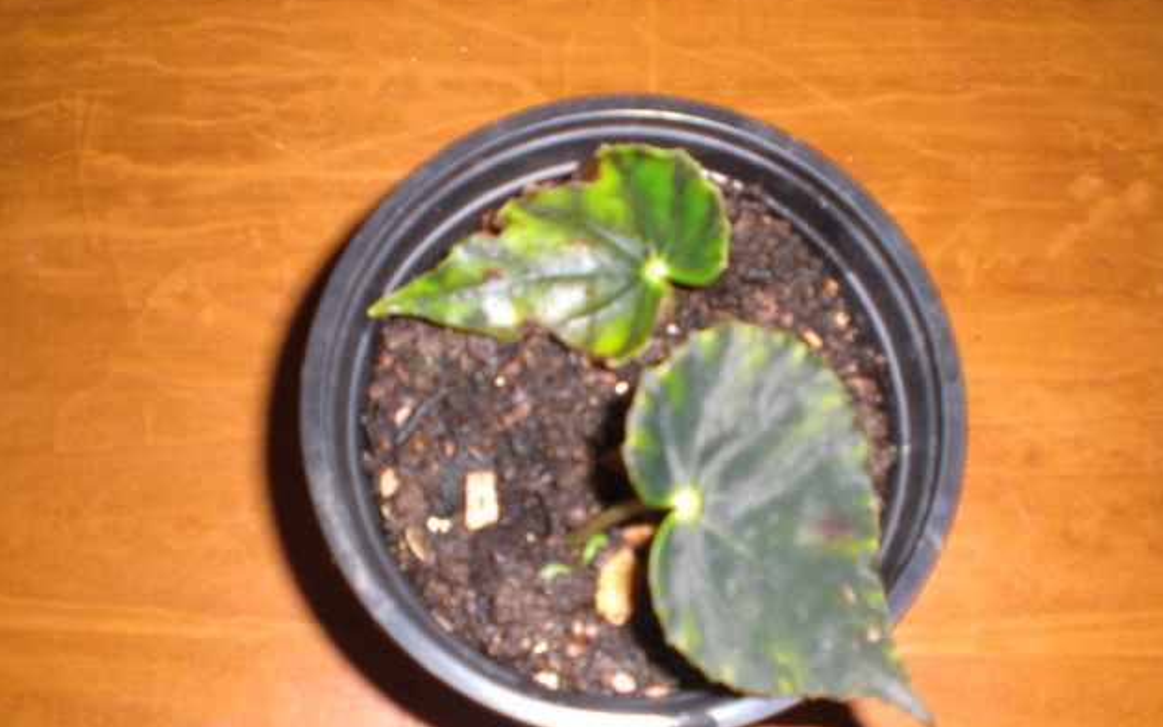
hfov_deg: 48.2
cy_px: 387
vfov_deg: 31.2
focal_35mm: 41
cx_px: 586
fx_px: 1299
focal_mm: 6.3
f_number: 3.1
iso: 200
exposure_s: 1/60
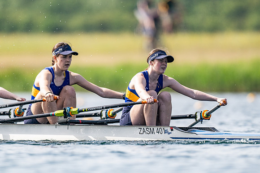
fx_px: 6496
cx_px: 130
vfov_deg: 1.5
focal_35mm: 900
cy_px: 86
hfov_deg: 2.3
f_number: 4
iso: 200
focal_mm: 600
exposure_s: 1/2500
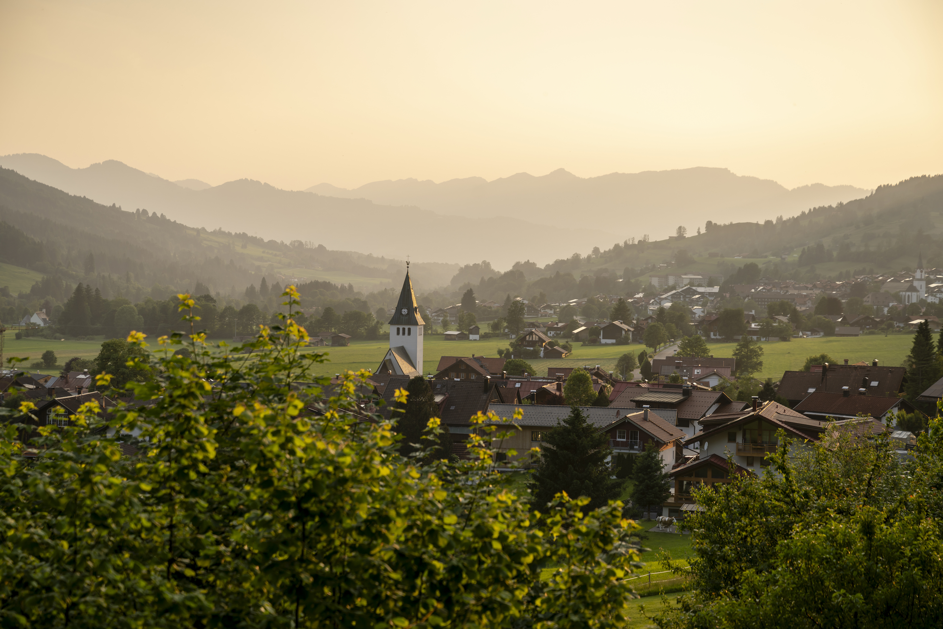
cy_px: 314
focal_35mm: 70
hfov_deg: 28.8
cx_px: 472
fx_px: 1834
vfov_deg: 19.5
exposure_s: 1/320
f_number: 4
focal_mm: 70
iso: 80
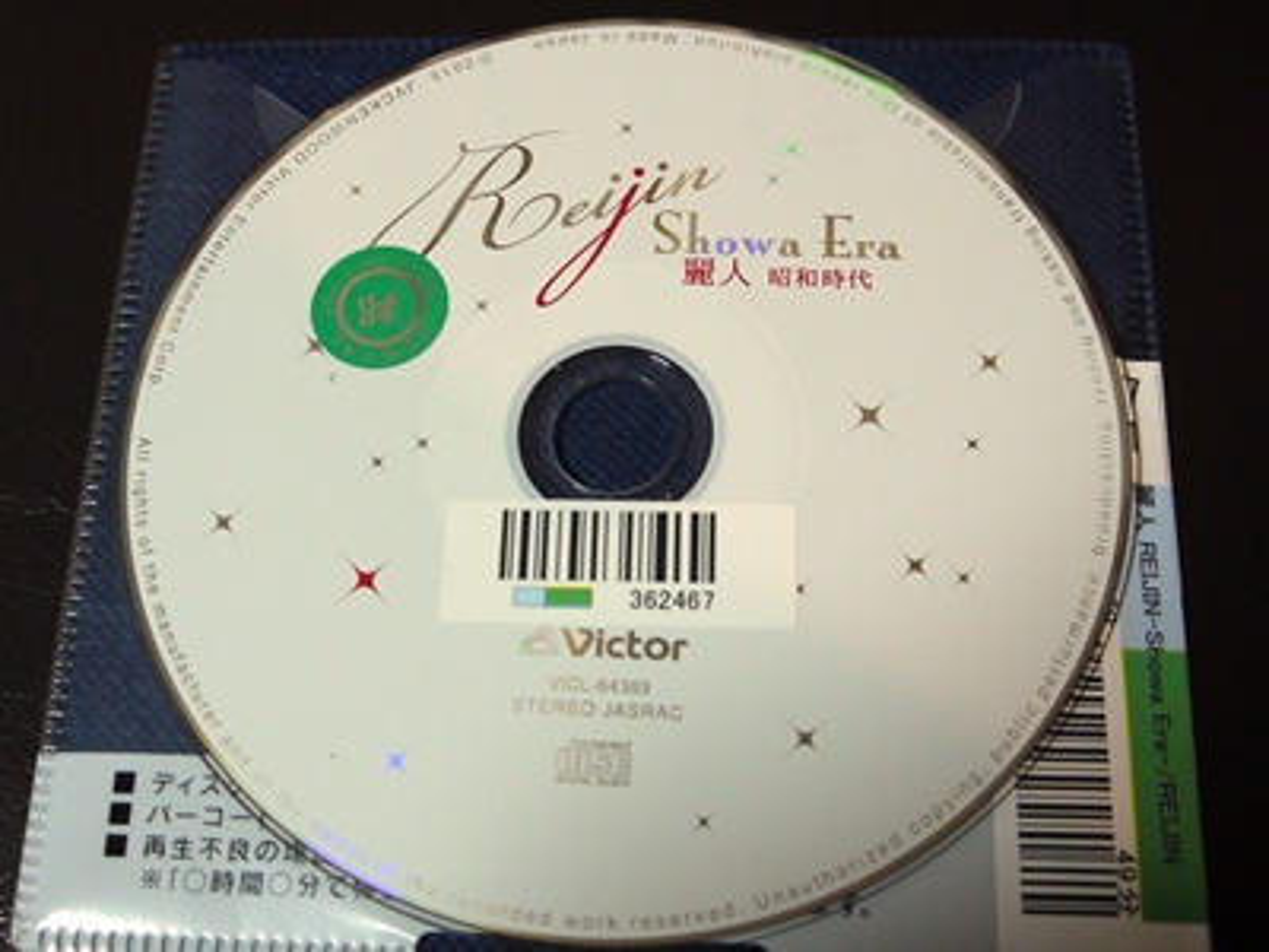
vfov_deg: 36.8
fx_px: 1430
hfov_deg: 47.9
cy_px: 476
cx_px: 634
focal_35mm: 39
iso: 400
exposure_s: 1/40
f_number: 3.5
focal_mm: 14
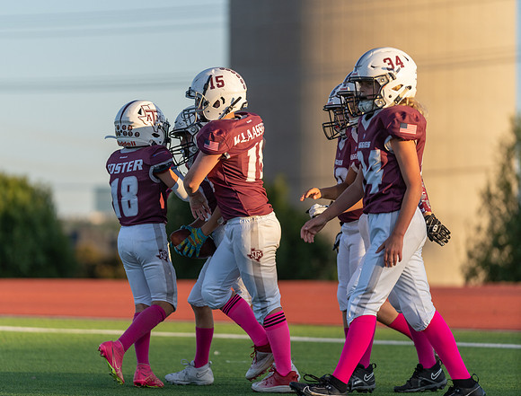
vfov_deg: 7.0
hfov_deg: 9.2
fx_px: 3229
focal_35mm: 213
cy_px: 194
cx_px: 218
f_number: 2.8
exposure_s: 1/2000
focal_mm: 192
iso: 250
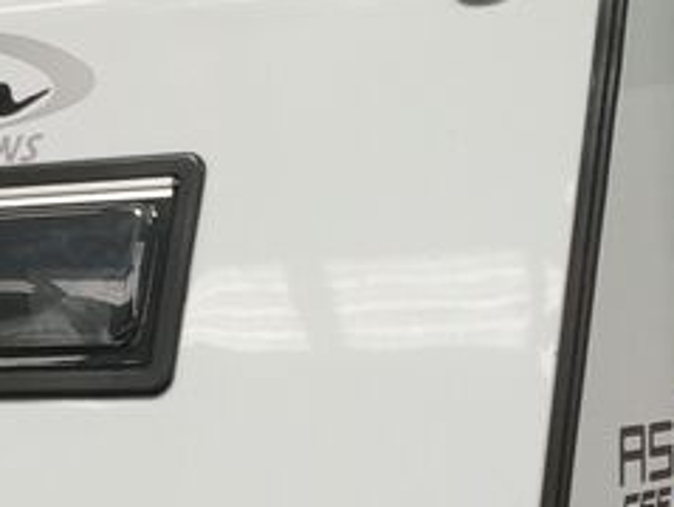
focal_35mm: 129
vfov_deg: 11.3
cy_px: 597
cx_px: 102
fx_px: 2516
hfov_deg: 15.1
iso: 592
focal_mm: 3.98
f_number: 1.8
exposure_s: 1/33.3
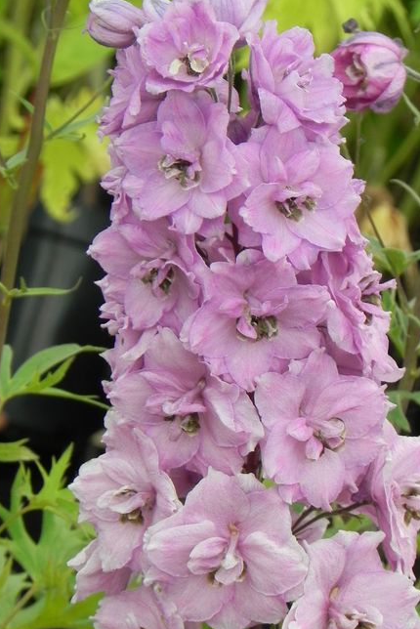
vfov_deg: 6.5
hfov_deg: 4.3
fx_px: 5576
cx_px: 231
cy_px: 389
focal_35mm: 319
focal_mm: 44
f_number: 5.6
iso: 160
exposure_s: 1/160
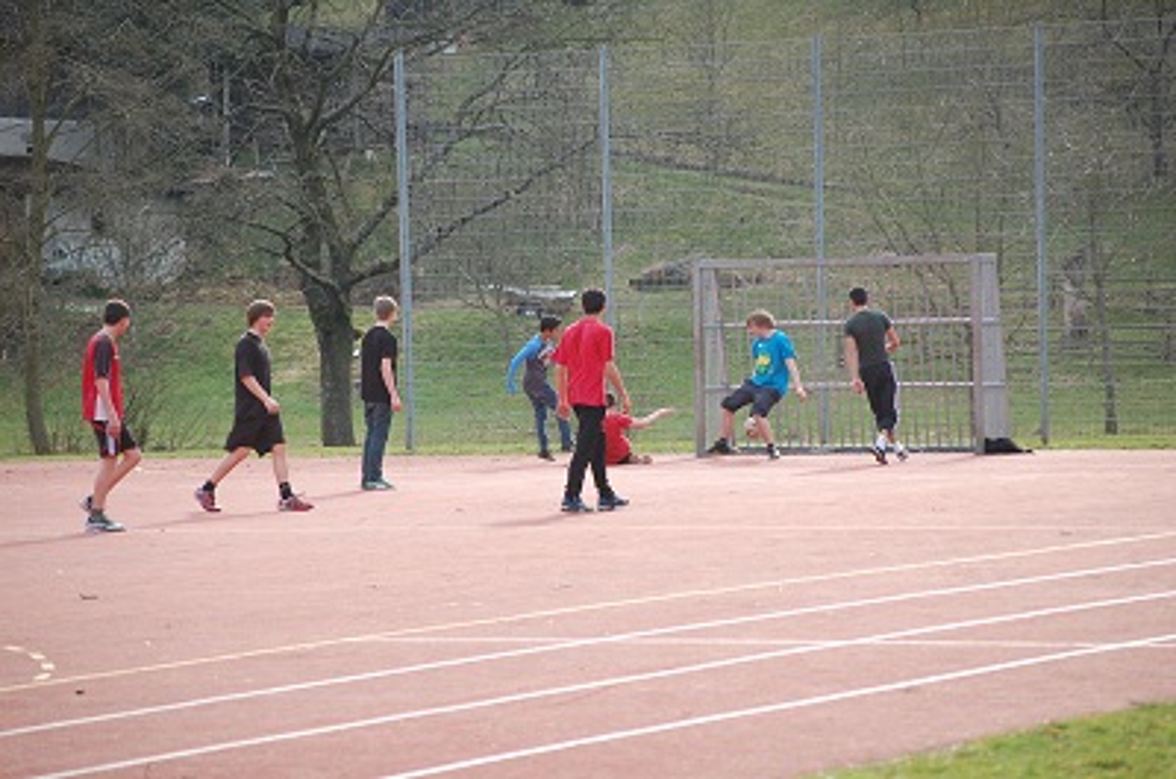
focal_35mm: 180
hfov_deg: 11.4
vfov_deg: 7.6
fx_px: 5868
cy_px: 390
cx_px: 588
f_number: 5
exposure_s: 1/400
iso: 400
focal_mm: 120
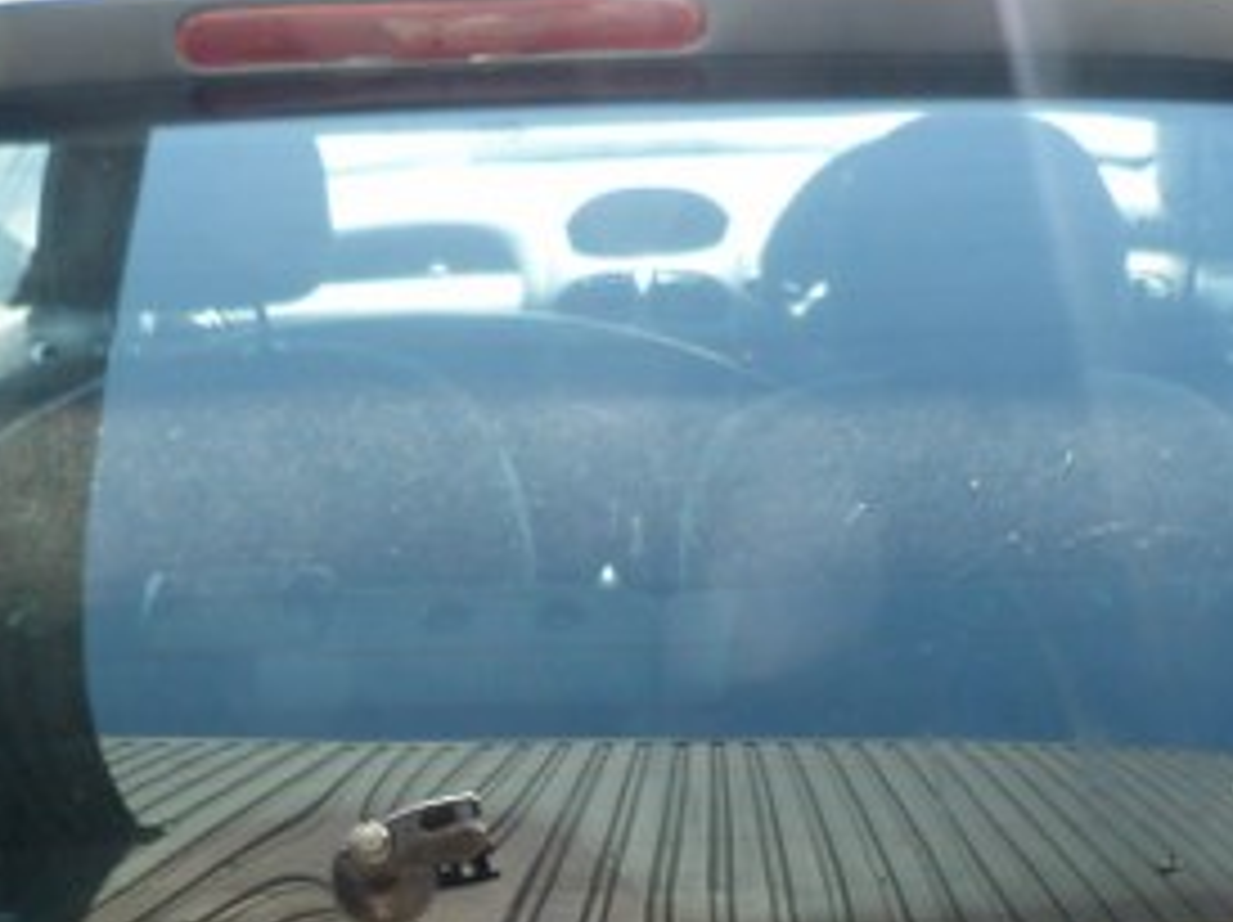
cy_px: 1075
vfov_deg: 19.1
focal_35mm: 73
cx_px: 608
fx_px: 2598
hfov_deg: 26.7
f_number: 3.2
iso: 80
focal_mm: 4.5
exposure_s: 1/125
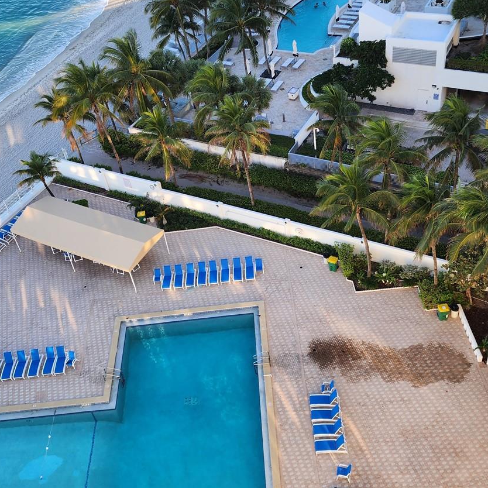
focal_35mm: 39
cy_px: 200
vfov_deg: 42.7
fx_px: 622
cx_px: 235
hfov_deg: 42.8
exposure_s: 1/180
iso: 16
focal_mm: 6.4
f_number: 1.8
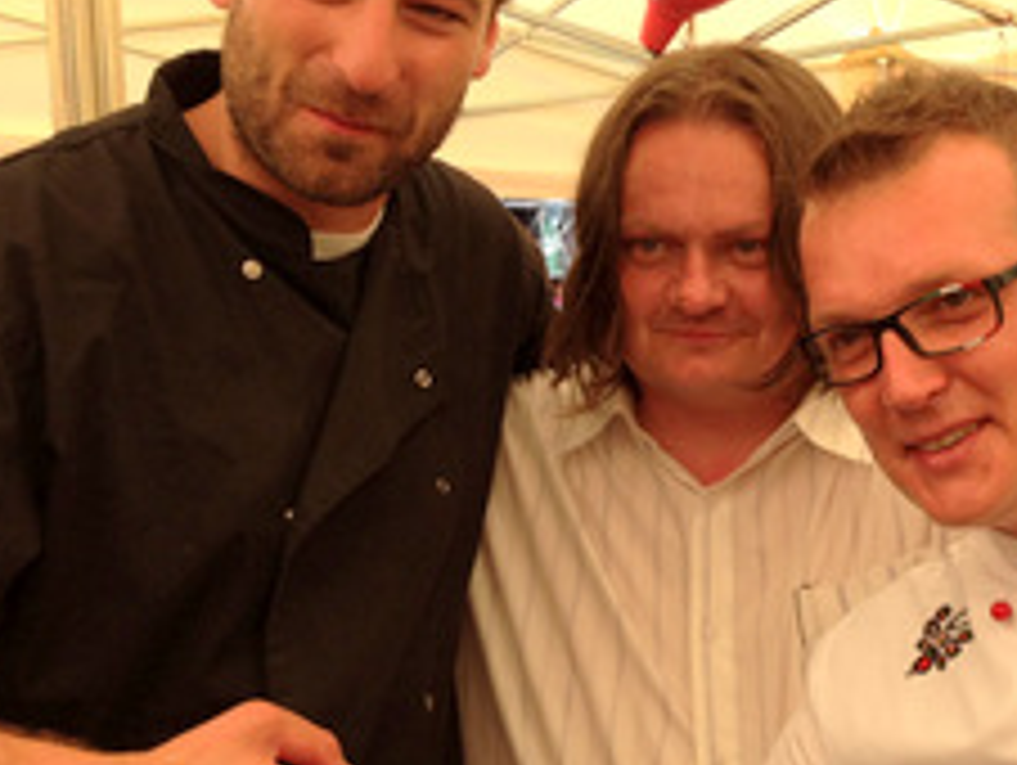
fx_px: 2059
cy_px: 585
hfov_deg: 27.4
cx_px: 760
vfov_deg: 20.9
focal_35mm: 70
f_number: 2.4
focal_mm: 4.12
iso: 50
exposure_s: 1/467
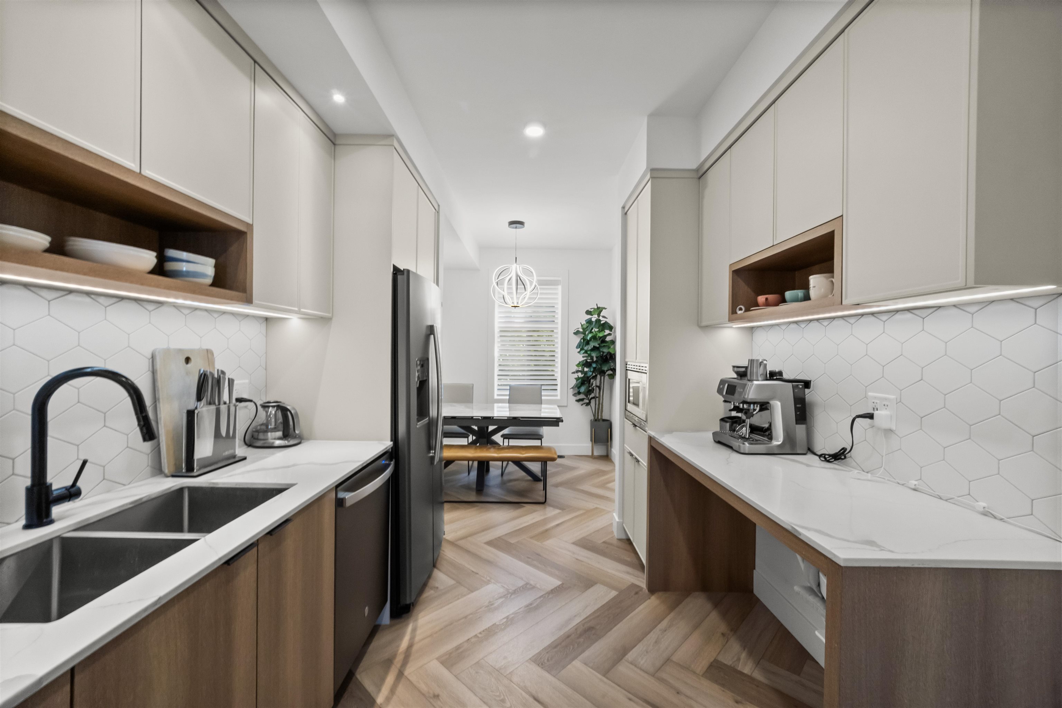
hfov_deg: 106.3
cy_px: 354
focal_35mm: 14
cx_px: 531
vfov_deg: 83.3
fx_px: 398
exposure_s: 1/4
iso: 250
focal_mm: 9
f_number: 9
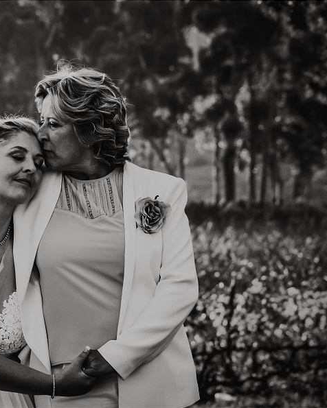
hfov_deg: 10.3
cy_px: 204
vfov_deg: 12.9
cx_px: 36
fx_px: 1803
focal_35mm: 149
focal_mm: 70
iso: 400
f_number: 5.6
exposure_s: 1/500
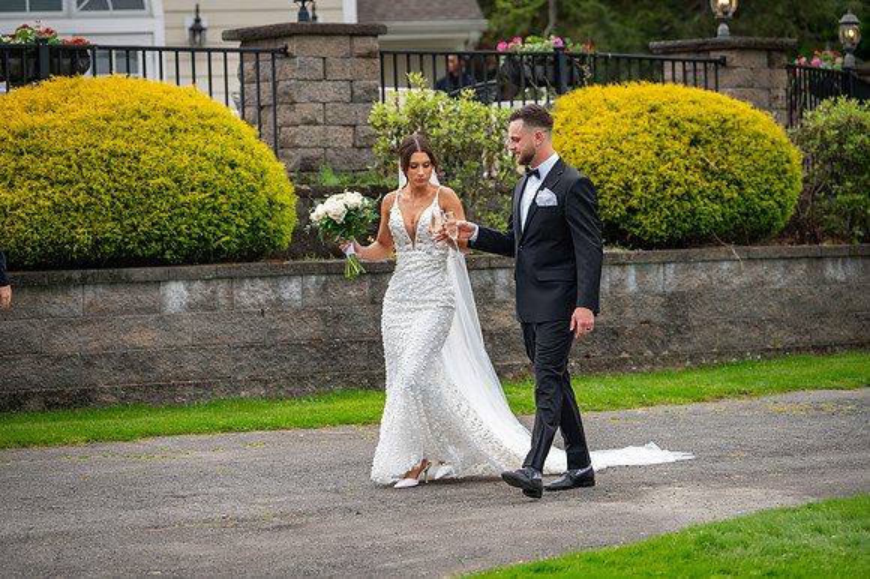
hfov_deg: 17.1
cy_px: 290
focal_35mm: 120
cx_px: 435
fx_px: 2898
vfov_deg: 11.4
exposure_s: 1/1250
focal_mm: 120
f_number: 4
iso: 400
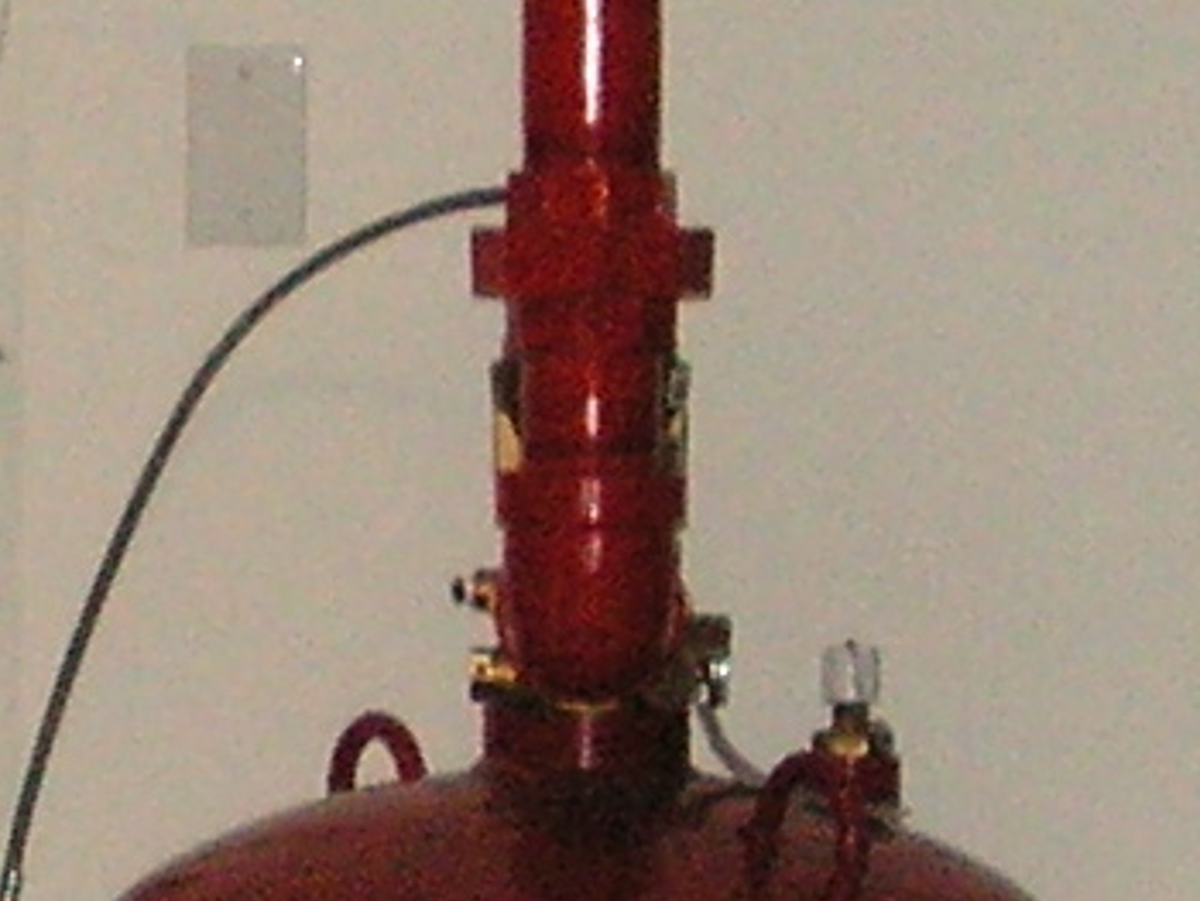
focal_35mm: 263
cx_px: -199
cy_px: 387
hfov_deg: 7.5
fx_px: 9123
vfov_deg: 5.7
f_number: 3.2
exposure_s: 1/250
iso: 160
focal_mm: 6
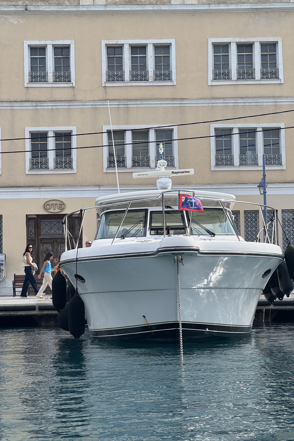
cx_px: 156
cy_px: 221
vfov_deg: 25.1
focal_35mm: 81
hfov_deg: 16.9
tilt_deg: +4.4
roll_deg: -0.1
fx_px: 992
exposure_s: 1/704
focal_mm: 9
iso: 25
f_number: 2.8
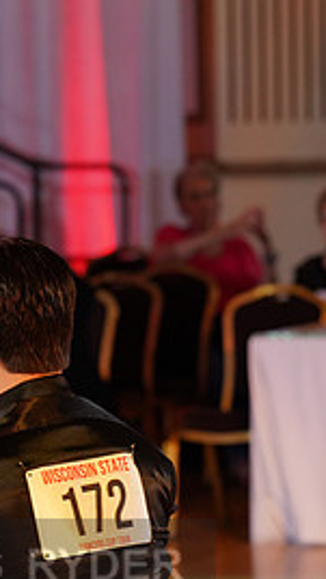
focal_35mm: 327
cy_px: 592
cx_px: -81
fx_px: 5019
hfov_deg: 3.7
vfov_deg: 6.6
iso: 1600
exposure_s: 1/200
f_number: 5
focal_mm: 144
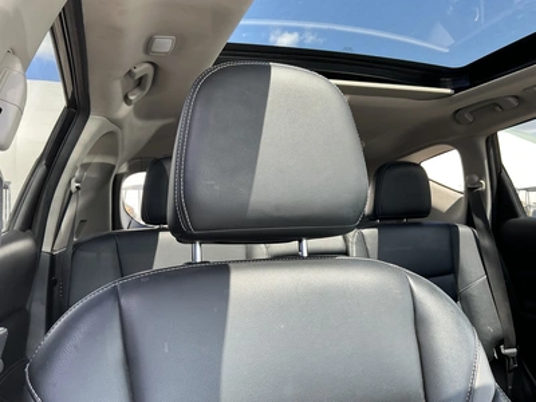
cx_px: 268
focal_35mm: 28
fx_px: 434
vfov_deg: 49.7
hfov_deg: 63.4
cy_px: 201
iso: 32
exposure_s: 1/122
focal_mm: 3
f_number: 1.8
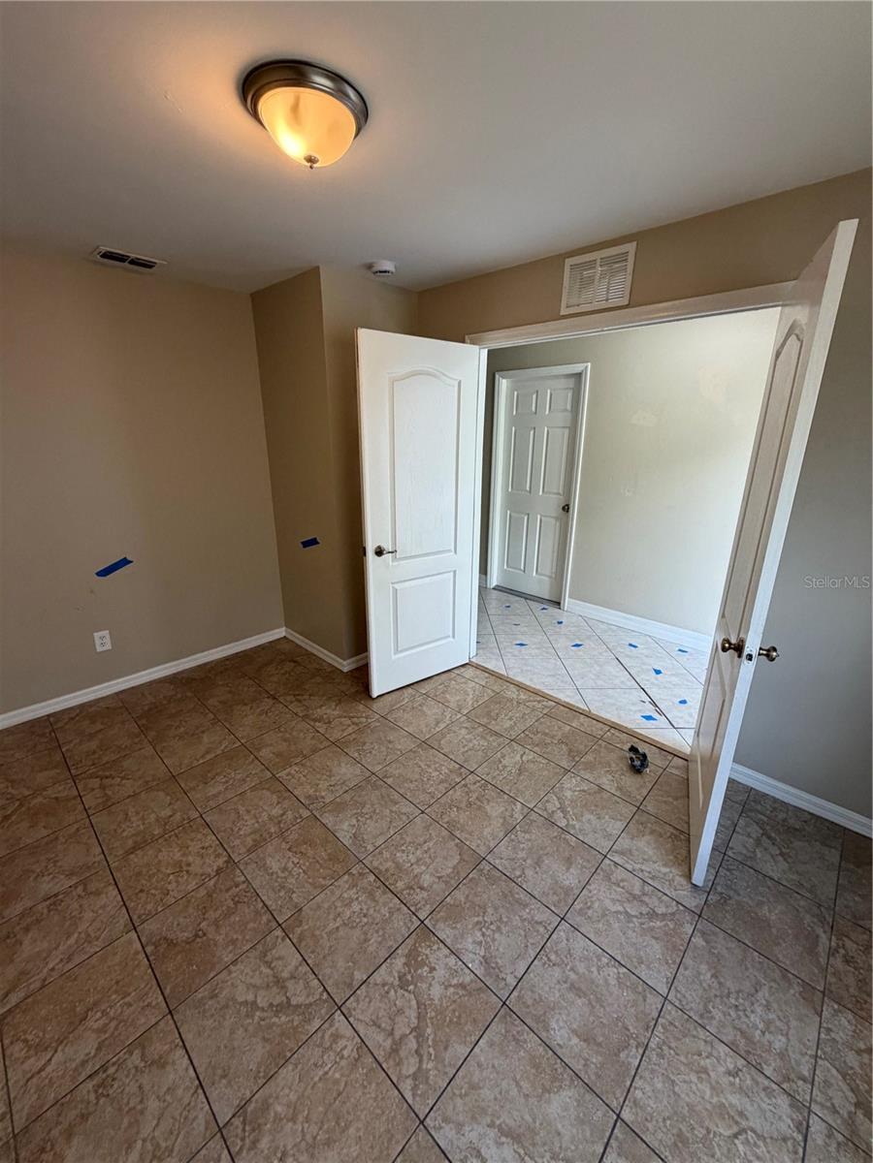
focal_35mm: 14
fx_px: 471
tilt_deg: -17.3
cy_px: 582
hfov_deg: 85.7
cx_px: 436
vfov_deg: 102.1
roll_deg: -0.9
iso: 200
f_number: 2.2
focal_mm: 2.22
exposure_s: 1/120
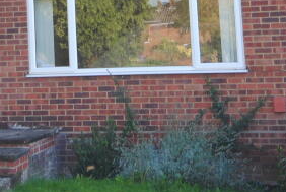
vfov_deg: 12.3
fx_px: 867
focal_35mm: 109
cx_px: 16
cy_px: -47
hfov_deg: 18.4
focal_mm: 20
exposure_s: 1/60
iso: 200
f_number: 7.1
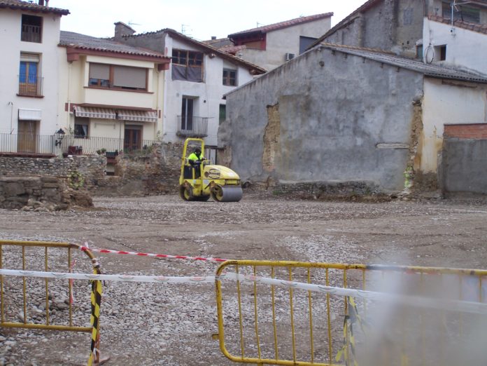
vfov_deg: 19.6
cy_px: 183
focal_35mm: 75
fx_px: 1055
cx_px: 244
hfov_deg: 26.0
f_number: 3.2
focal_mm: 12.4
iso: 64
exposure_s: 1/125
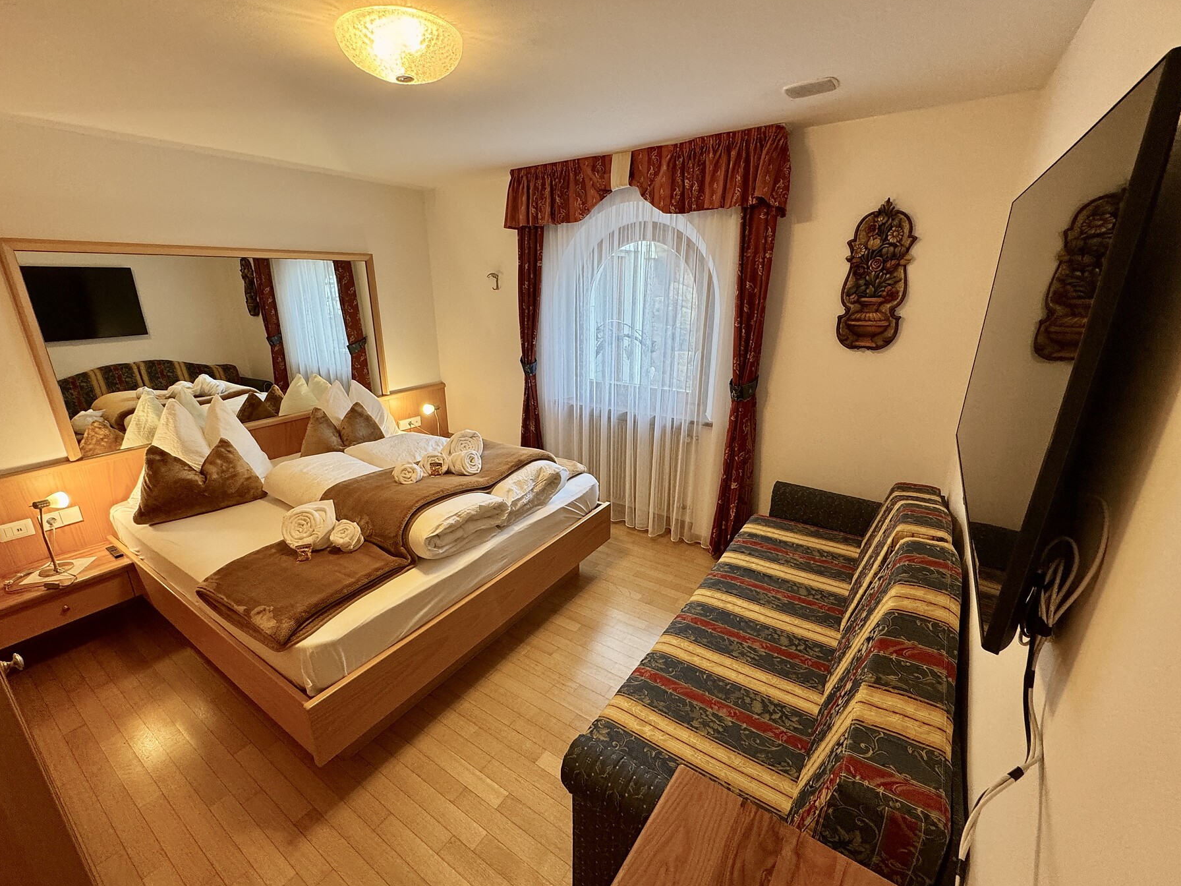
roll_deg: +1.0
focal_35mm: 15
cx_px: 564
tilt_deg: -17.3
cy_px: 455
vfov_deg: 81.7
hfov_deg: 98.1
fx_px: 512
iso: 250
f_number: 2.2
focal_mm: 2.22
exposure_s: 1/99
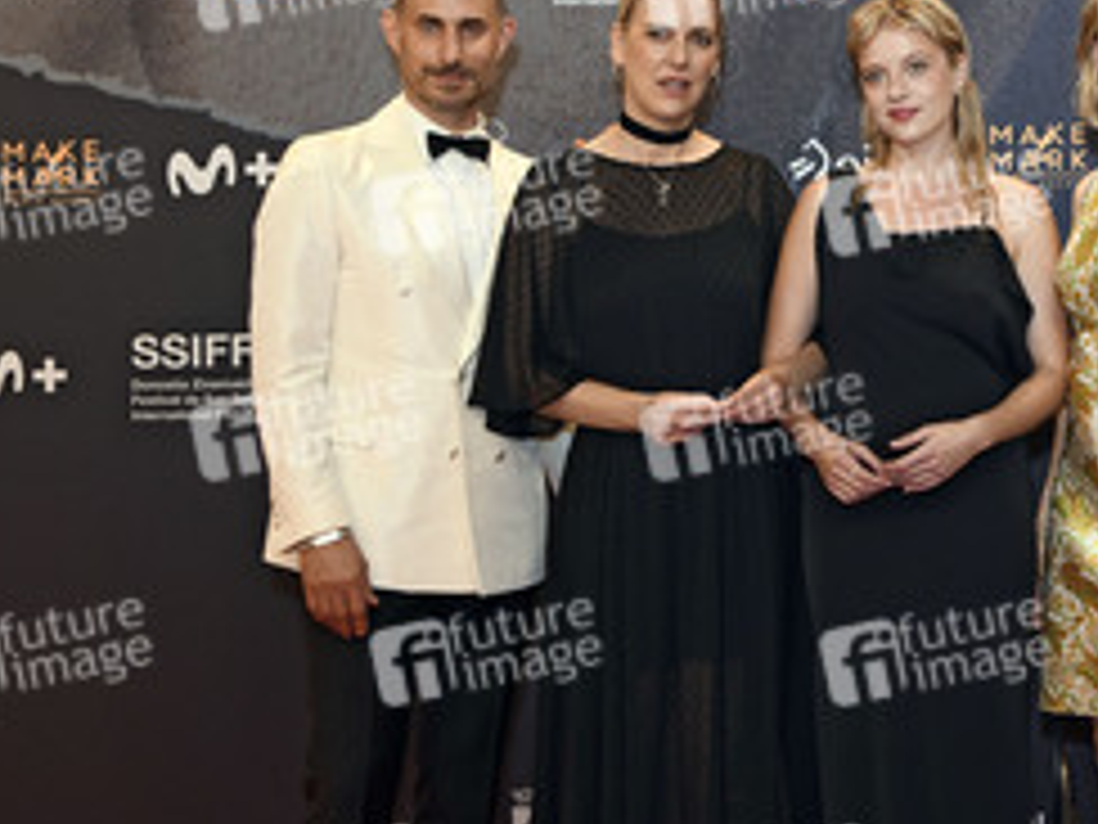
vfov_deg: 22.8
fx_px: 2030
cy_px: 540
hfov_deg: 29.8
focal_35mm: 64
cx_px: 817
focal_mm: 36
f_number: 5
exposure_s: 1/250
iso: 800
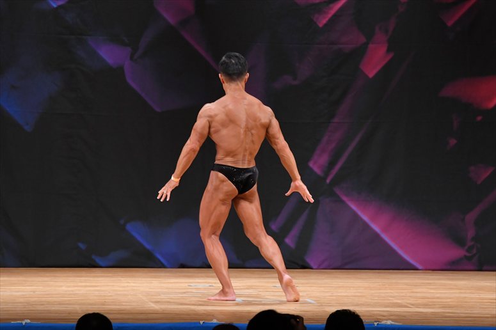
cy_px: 165
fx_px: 3512
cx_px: 248
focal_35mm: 255
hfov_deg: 8.1
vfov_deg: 5.4
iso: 3200
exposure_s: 1/400
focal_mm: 170
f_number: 5.6
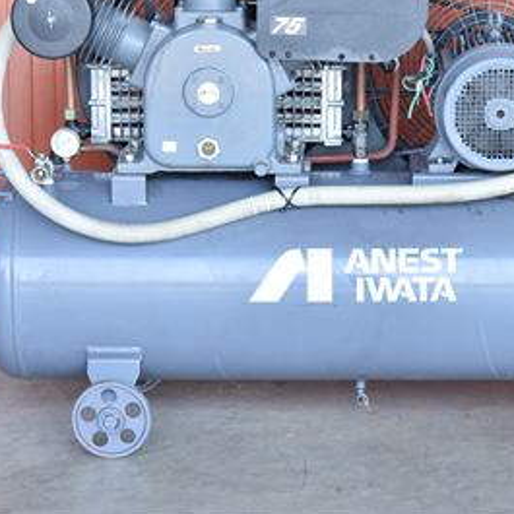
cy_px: 194
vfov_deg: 11.7
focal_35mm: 149
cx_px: 369
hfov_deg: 11.7
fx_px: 2503
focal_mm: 62
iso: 1250
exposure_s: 1/320
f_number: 6.3
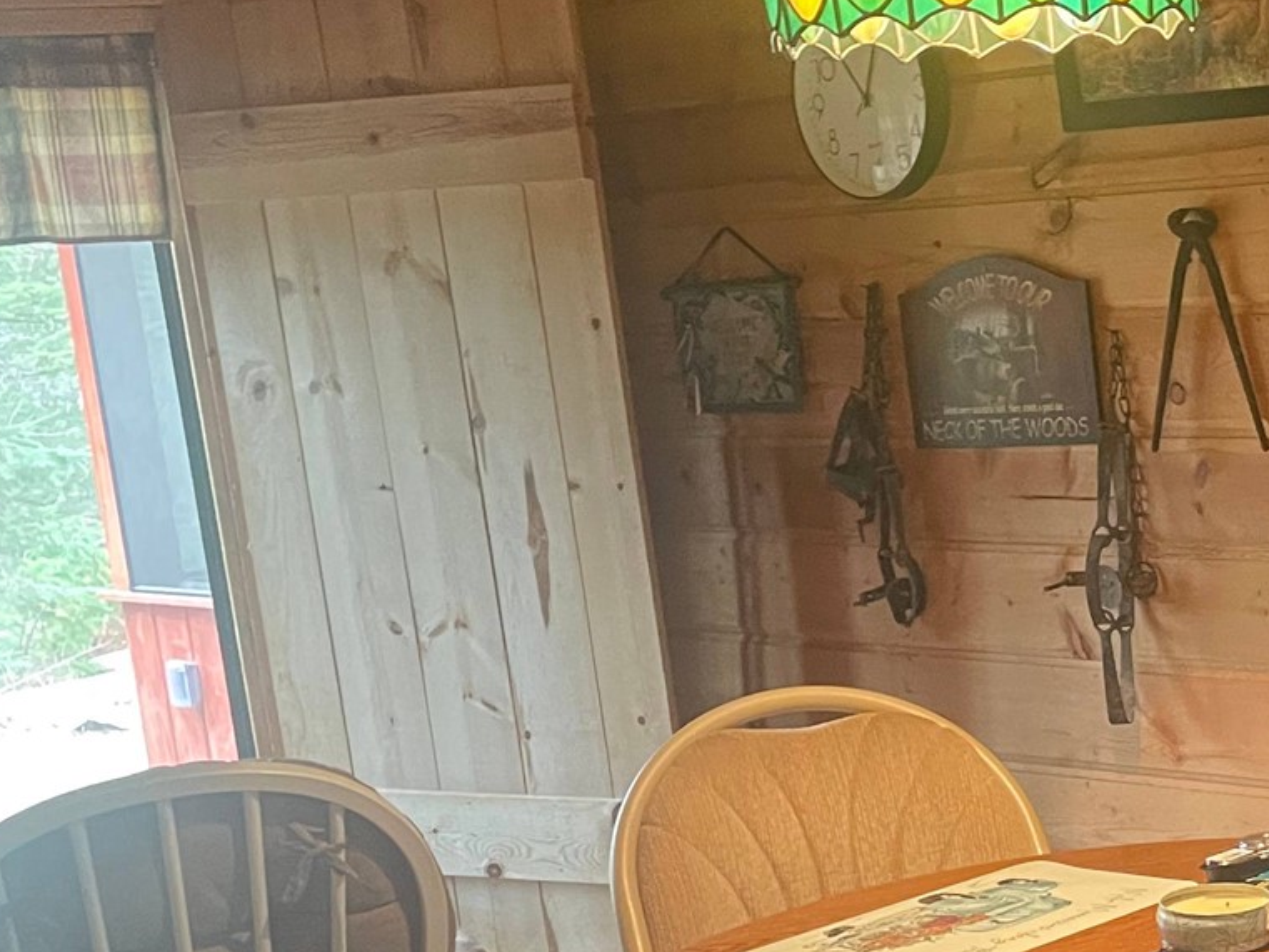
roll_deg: +6.2
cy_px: 742
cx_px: 1469
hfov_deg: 25.3
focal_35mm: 70
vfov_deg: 20.8
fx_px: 2567
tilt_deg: -9.9
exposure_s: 1/60
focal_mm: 4.2
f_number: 1.6
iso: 400
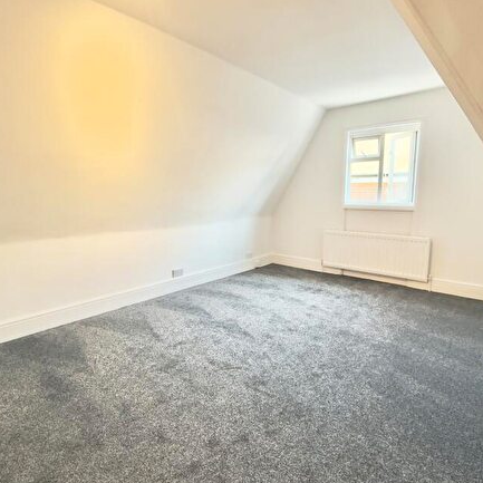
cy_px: 237
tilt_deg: -7.5
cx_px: 241
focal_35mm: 20
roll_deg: -0.3
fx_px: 316
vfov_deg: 74.8
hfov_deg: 74.8
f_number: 2.2
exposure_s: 1/99
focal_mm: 2.22
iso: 250
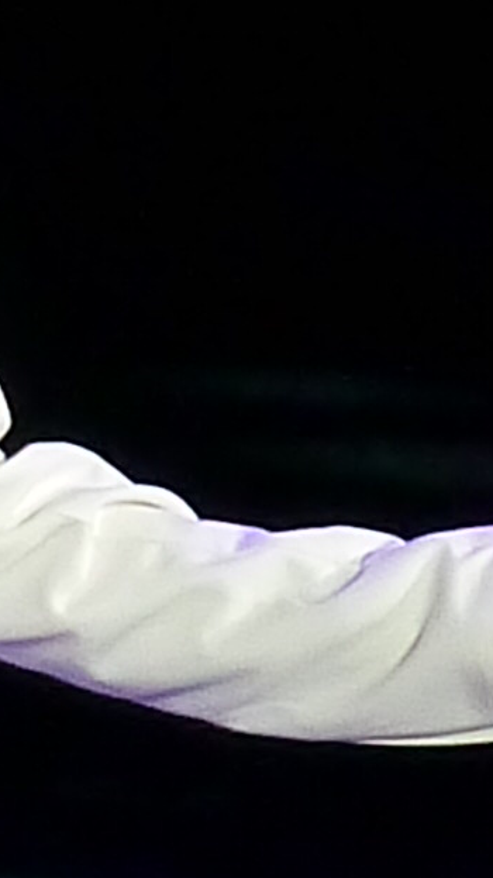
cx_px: -244
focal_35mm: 1720
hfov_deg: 0.7
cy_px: 459
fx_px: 40010
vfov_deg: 1.3
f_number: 6.4
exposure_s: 1/200
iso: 2500
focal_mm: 86
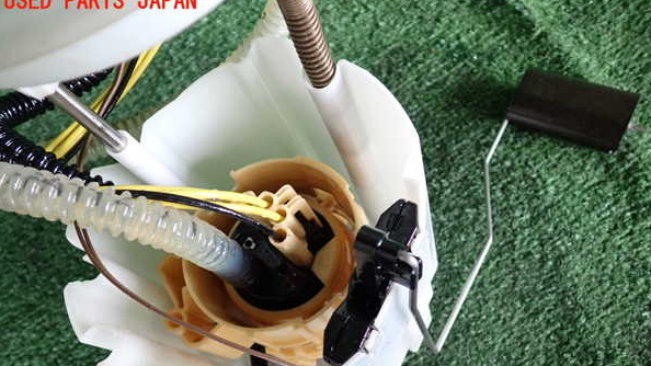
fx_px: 570
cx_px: 327
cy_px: 235
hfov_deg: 59.5
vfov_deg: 35.4
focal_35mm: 33
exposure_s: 1/125
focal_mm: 5.4
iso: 250
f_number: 2.3
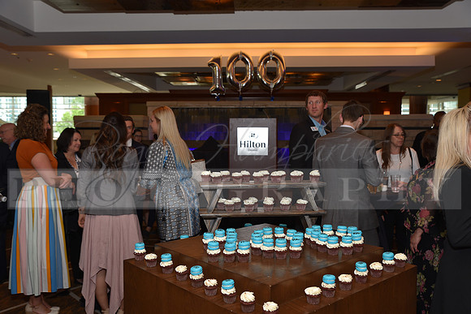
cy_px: 157
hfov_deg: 58.7
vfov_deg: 41.1
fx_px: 419
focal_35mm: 32
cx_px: 236
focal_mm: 32
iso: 200
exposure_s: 1/60
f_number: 5
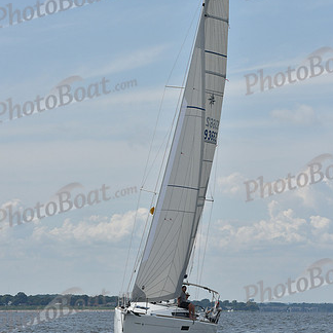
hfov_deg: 11.5
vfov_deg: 11.5
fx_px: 1654
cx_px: 191
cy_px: 137
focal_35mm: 152
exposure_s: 1/1250
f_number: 10
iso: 320
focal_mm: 100
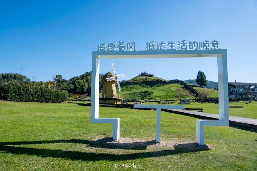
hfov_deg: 67.4
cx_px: 128
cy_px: 86
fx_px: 193
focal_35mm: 27
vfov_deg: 48.0
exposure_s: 1/80
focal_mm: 27
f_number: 13
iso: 80
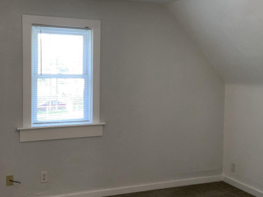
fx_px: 357
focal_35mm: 47
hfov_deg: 40.4
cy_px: 85
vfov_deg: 30.8
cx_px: 125
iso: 100
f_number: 1.8
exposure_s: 1/60
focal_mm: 3
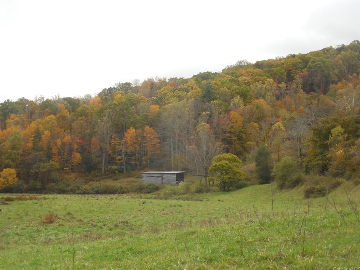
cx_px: 182
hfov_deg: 36.8
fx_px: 541
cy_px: 127
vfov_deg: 28.0
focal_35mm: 52
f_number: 4
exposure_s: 1/250
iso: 125
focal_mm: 8.7
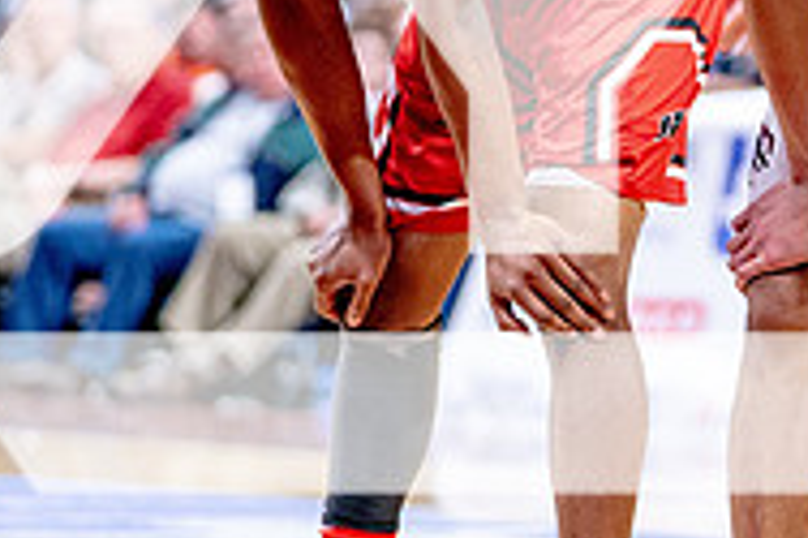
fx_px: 8185
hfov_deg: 5.6
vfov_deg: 3.8
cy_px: 131
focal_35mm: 365
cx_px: 808
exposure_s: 1/1000
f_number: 2.8
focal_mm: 118
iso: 2500
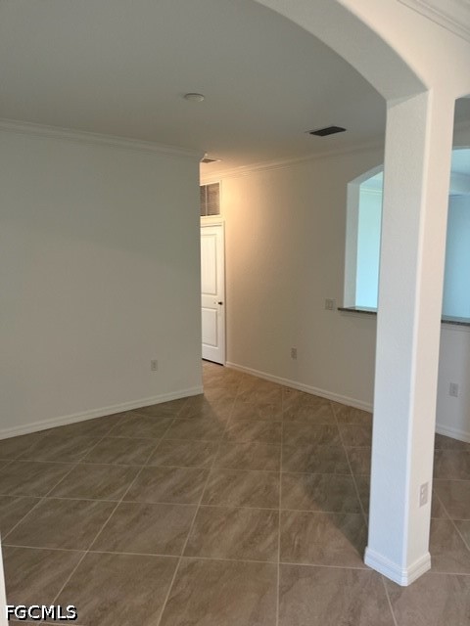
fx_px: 471
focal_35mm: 26
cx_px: 235
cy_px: 313
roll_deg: -0.8
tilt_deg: -9.6
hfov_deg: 53.1
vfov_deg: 67.3
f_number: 1.6
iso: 80
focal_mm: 5.1
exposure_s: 1/60
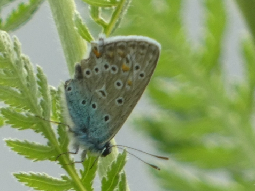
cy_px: 124
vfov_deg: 0.9
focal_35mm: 1609
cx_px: 128
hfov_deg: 1.2
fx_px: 11856
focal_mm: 215
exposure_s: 1/125
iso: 200
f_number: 5.9
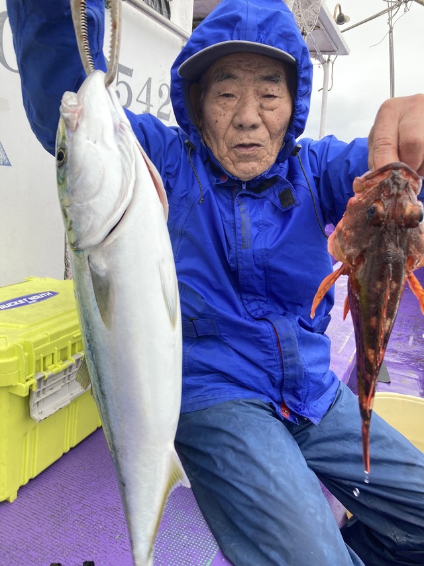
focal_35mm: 28
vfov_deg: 63.5
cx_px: 212
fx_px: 458
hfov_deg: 49.7
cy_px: 283
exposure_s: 1/169
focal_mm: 3.99
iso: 20
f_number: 1.8
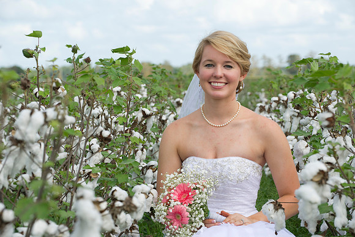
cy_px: 118
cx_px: 178
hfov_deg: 15.2
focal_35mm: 135
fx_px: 1330
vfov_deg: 10.1
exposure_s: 1/160
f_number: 8
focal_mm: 135
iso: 160
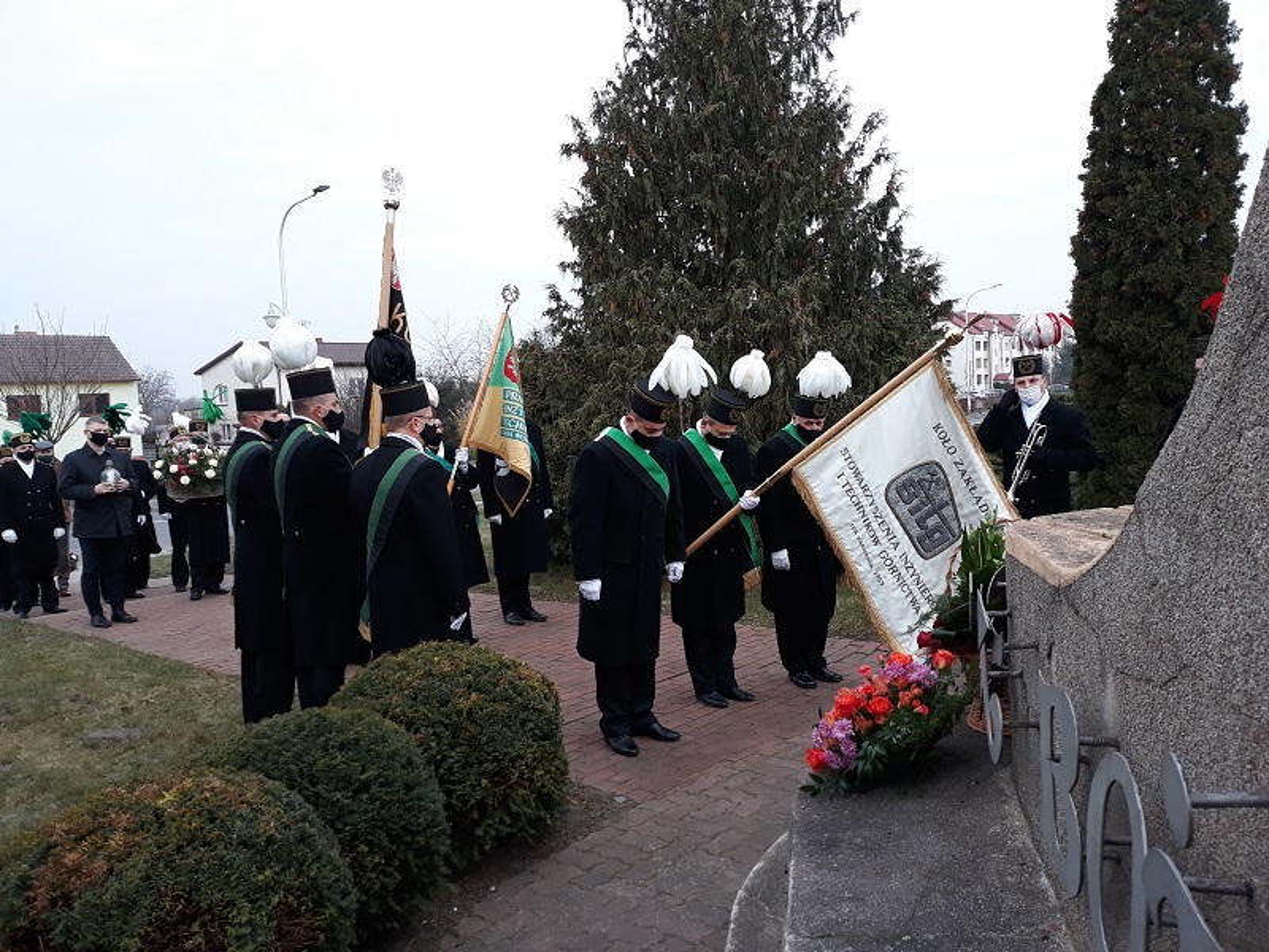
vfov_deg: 51.4
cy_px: 476
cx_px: 634
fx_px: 990
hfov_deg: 65.3
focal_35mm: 27
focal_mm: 3.71
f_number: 1.7
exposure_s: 1/100
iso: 50
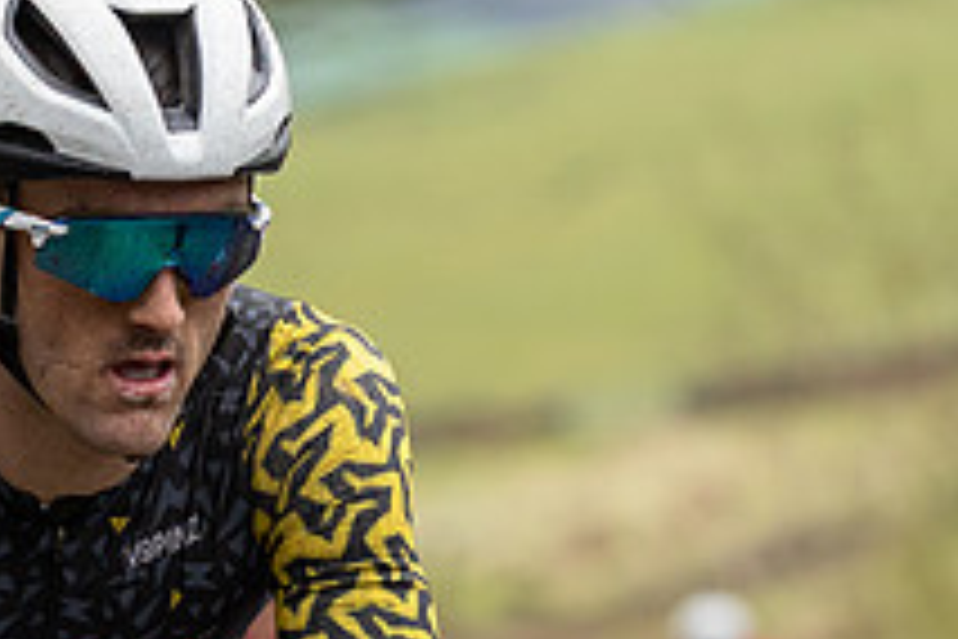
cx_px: 281
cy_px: 475
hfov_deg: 3.4
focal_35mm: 609
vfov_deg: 2.3
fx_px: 16205
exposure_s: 1/1000
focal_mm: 118
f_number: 3.5
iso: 640
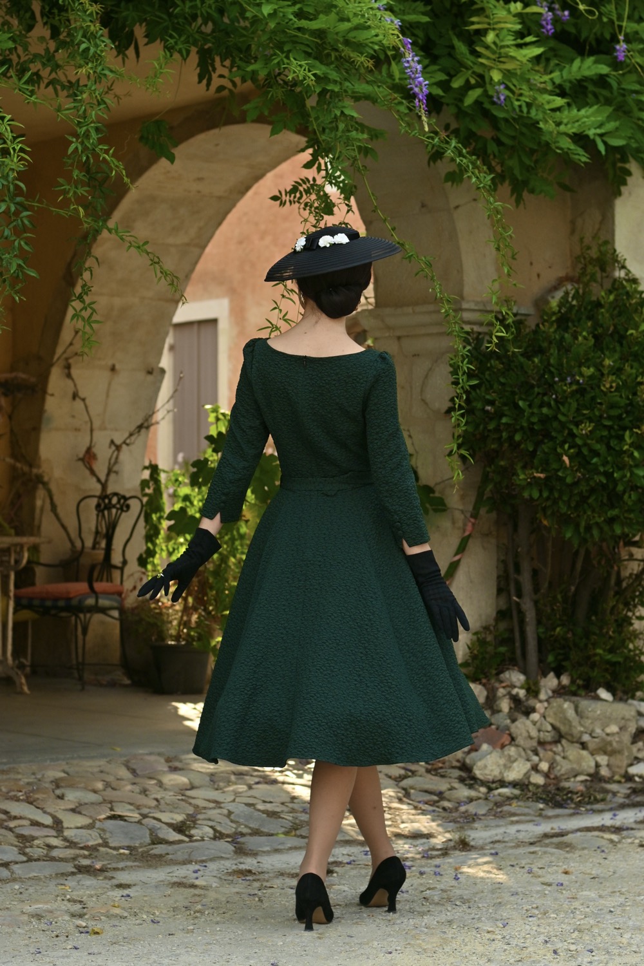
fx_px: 2012
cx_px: 322
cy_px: 483
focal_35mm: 75
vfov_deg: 27.0
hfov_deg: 18.2
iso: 160
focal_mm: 50
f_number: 4
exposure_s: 1/1250
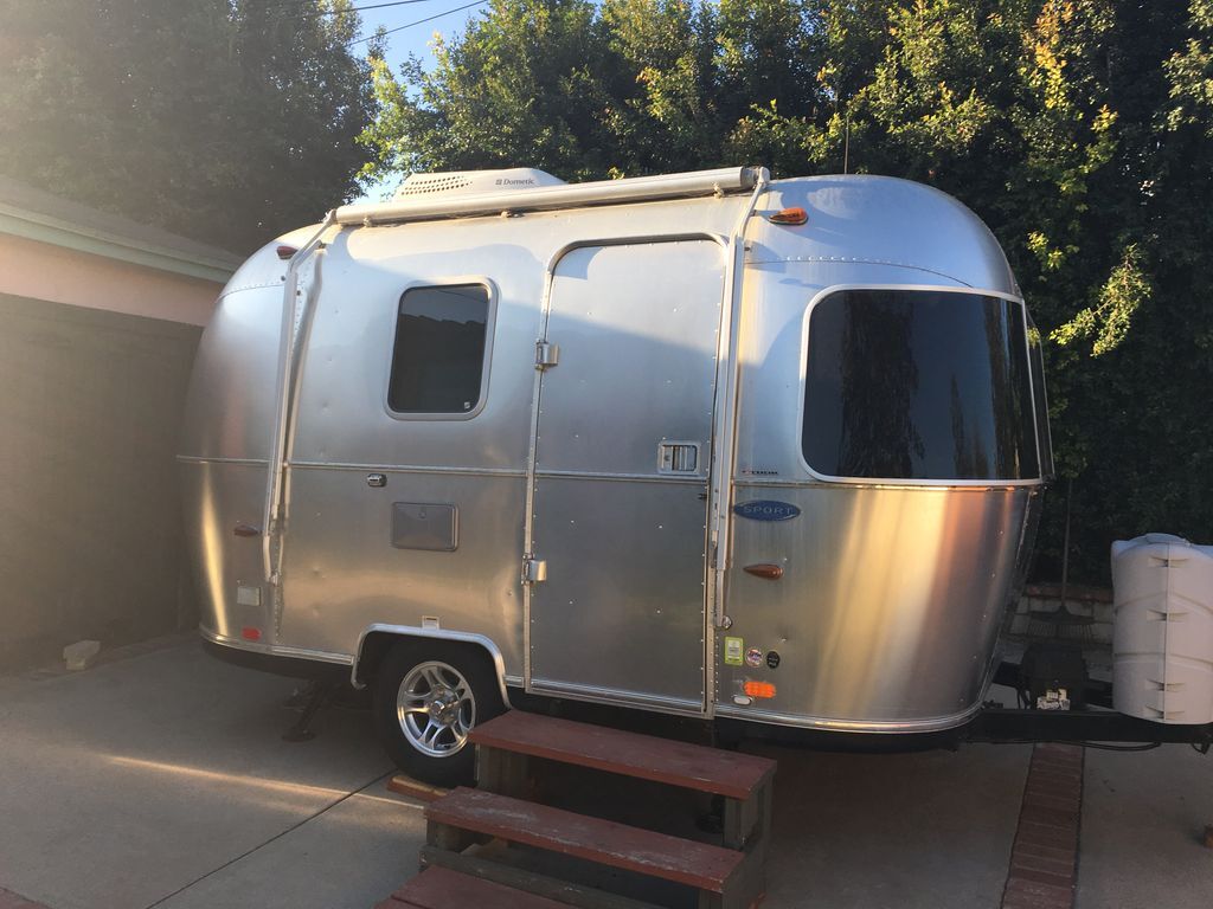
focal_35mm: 29
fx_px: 1016
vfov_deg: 48.2
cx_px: 606
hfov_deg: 61.7
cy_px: 454
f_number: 2.2
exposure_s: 1/390
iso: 25
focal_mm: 4.15
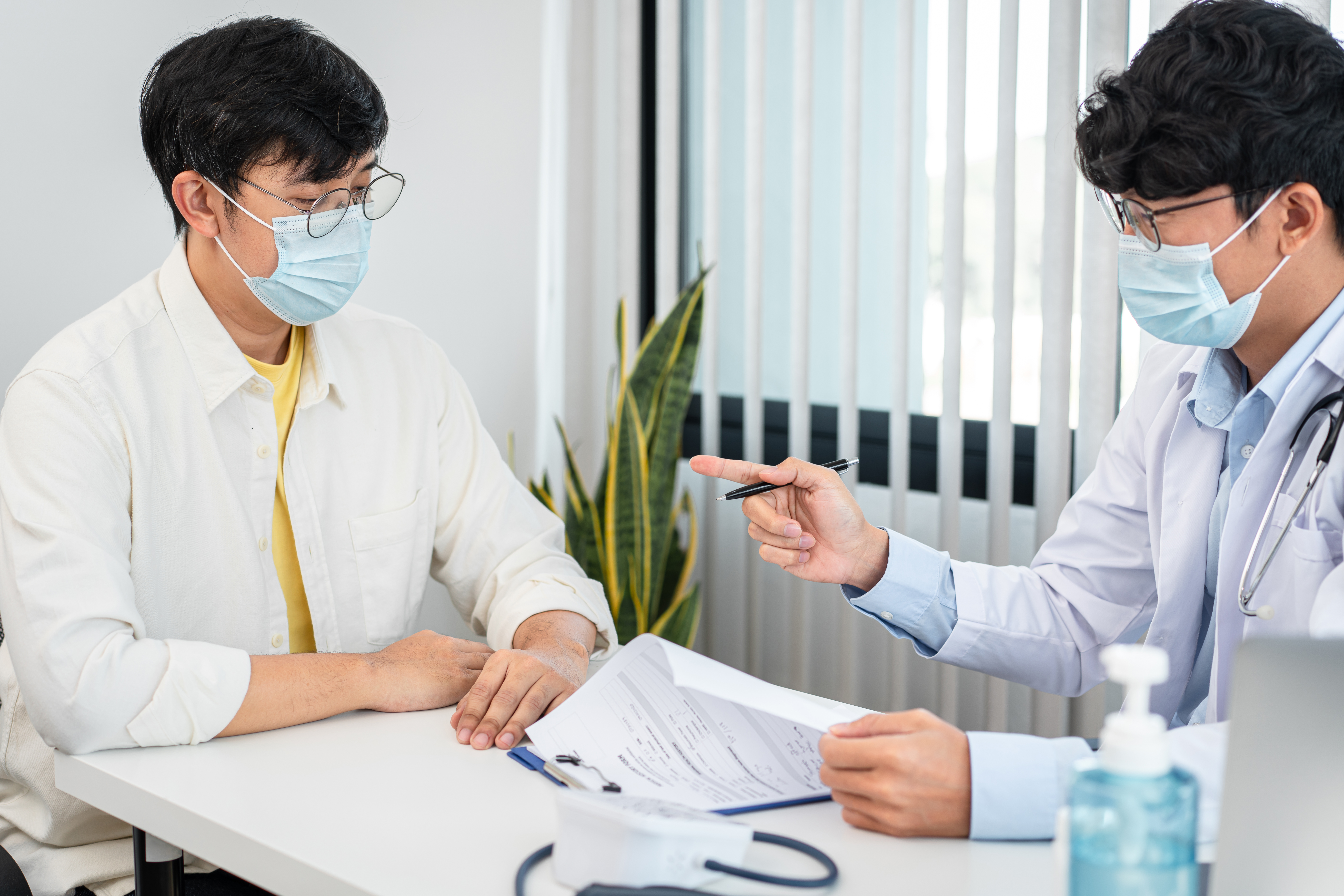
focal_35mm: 55
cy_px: 448
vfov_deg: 24.6
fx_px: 2053
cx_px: 672
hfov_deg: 36.2
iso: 100
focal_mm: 55
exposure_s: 1/60
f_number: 2.8
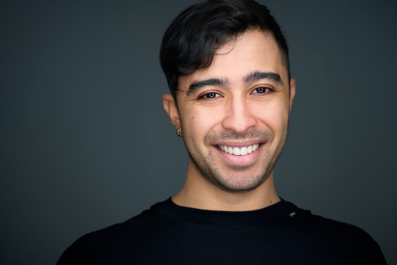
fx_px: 1213
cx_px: 198
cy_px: 132
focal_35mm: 110
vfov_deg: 12.4
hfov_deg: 18.6
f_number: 6.3
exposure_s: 1/250
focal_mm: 110
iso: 125
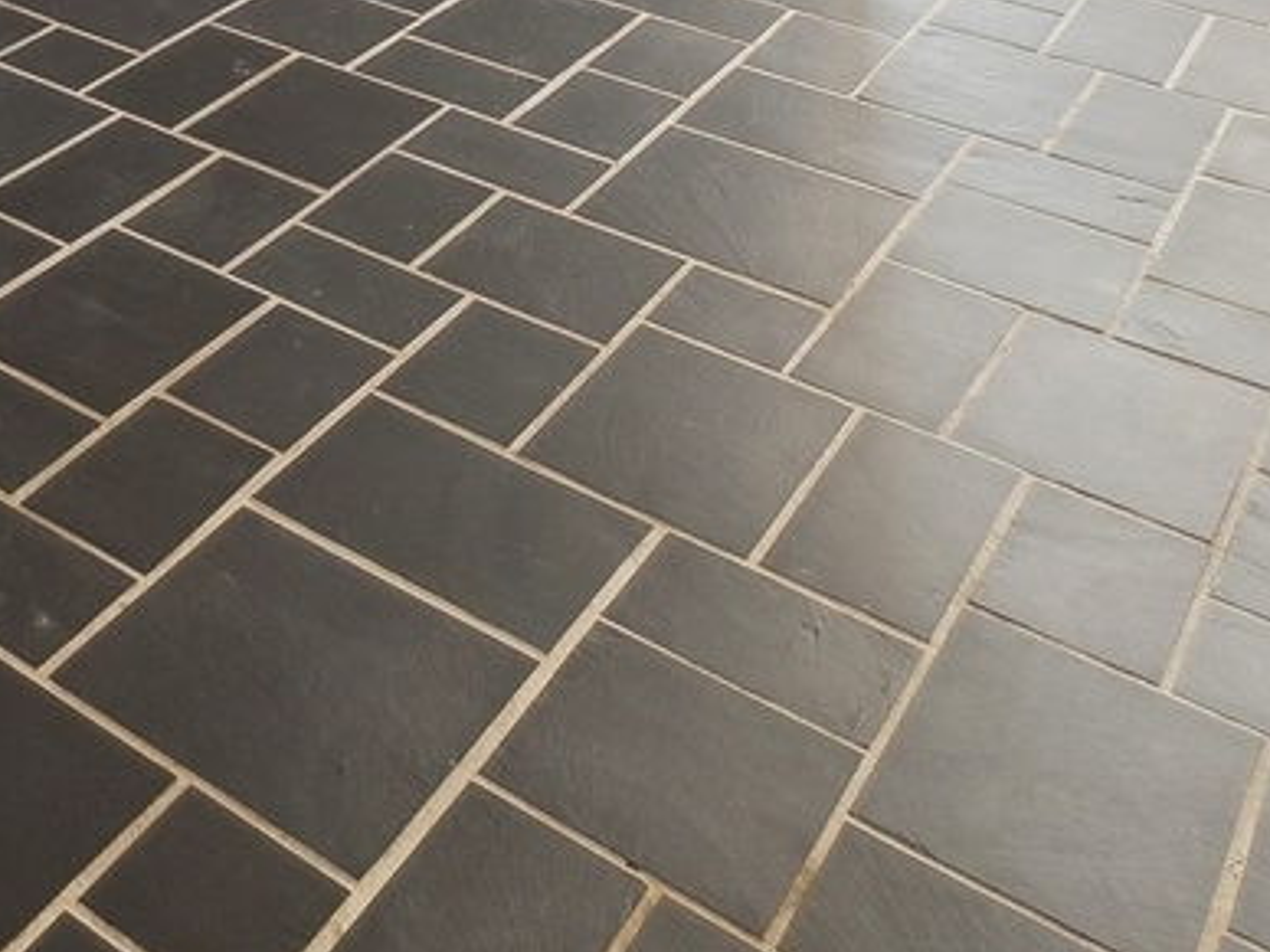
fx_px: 1908
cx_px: -115
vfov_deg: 20.0
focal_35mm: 52
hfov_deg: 32.5
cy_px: -782
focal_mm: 7
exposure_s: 1/20
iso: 400
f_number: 7.1
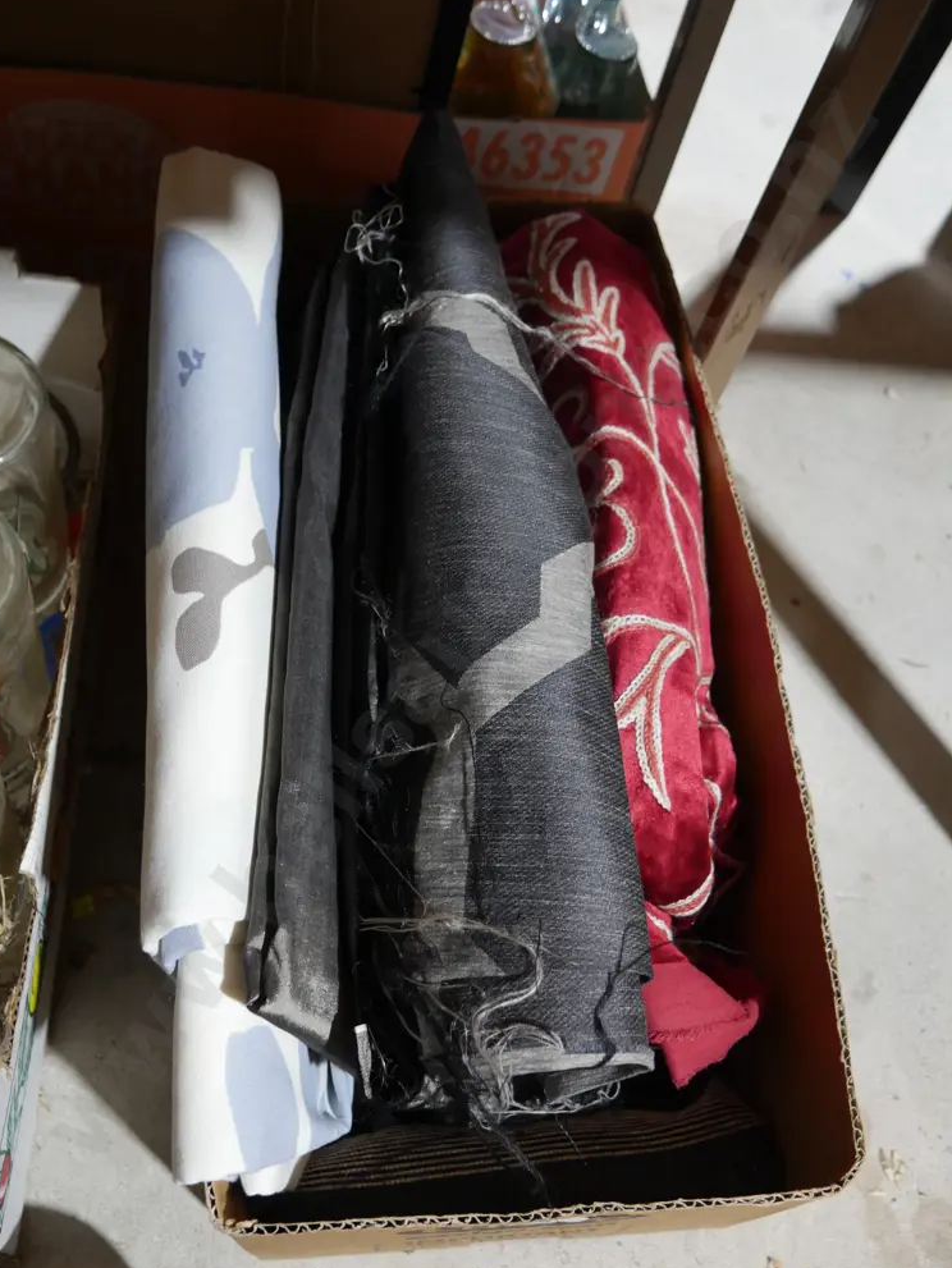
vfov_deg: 58.3
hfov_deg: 45.5
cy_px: 628
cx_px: 463
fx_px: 1136
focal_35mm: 31
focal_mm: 15
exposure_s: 1/60
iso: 640
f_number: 3.6
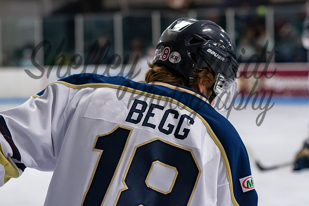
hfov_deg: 15.5
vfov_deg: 10.4
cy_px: 98
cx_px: 167
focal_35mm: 132
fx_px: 1134
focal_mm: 80
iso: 2000
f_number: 3.2
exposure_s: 1/800
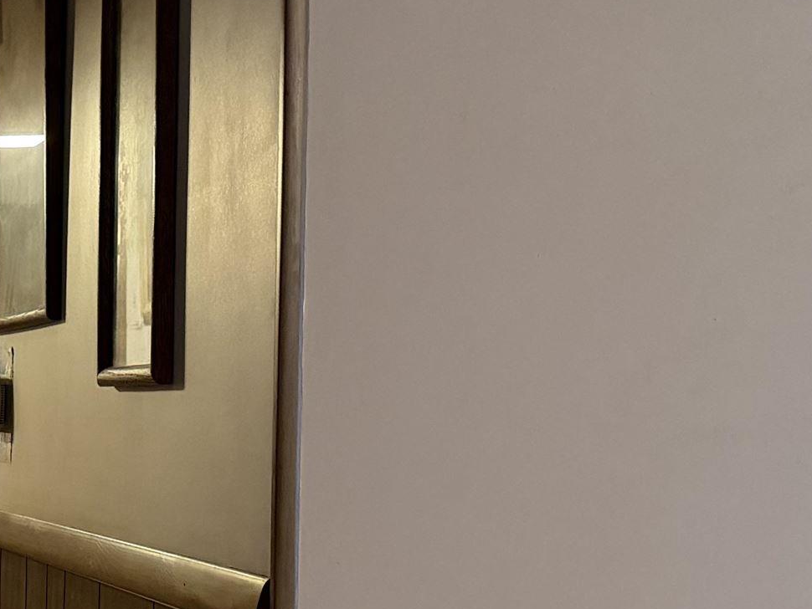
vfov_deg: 19.3
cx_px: -327
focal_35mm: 76
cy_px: 446
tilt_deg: -1.3
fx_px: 1783
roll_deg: -0.3
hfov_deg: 22.2
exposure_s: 1/30
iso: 1000
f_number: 1.78
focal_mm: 6.76
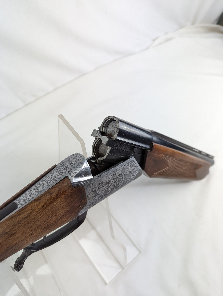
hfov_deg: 56.9
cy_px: 148
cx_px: 112
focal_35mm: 24
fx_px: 206
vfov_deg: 71.5
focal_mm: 6.81
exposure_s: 1/303
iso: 166
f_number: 1.85
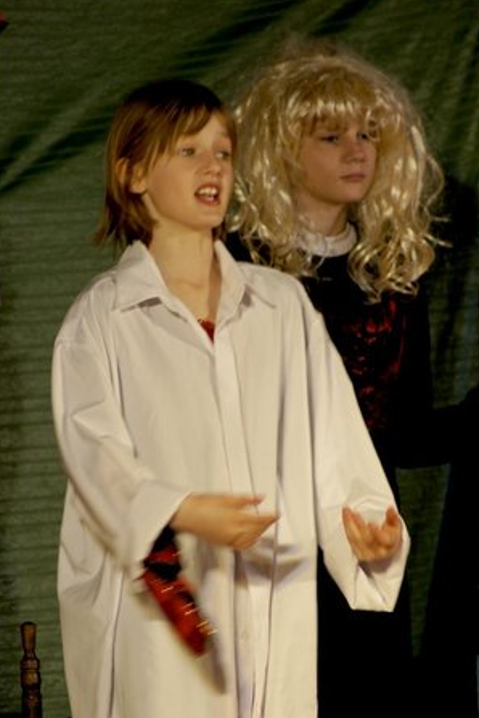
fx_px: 11016
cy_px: 418
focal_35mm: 552
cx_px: 256
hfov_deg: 2.5
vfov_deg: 3.7
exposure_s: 1/50
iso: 800
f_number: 5.6
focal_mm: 300
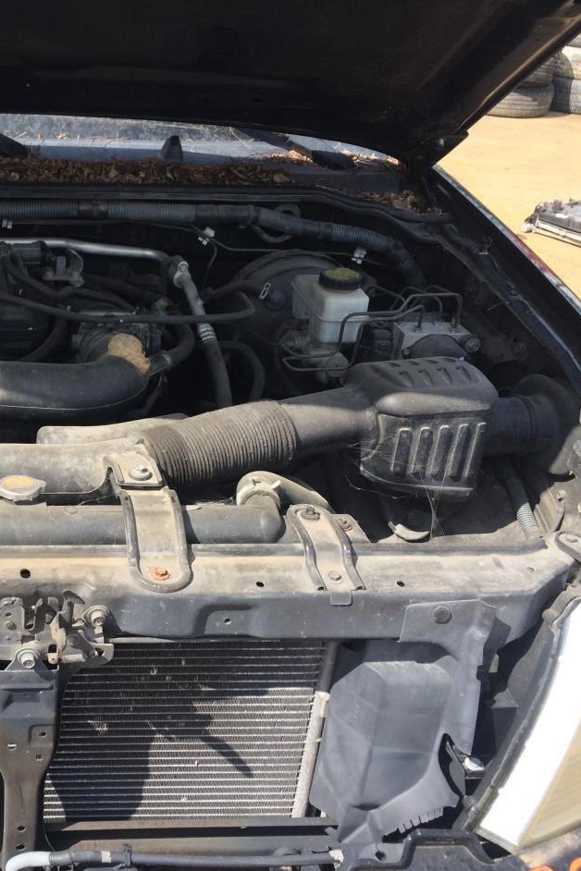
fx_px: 992
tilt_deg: -28.5
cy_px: 440
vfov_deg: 47.4
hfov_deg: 30.3
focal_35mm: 41
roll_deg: -2.3
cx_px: -6
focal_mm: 4.15
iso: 32
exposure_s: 1/838
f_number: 2.2
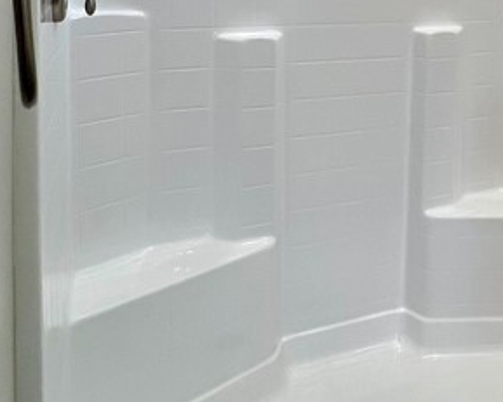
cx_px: 520
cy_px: -12
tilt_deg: -1.9
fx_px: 670
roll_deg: -1.7
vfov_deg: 30.7
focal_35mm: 45
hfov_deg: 36.4
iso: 64
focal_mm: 1.57
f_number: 1.8
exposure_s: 1/120
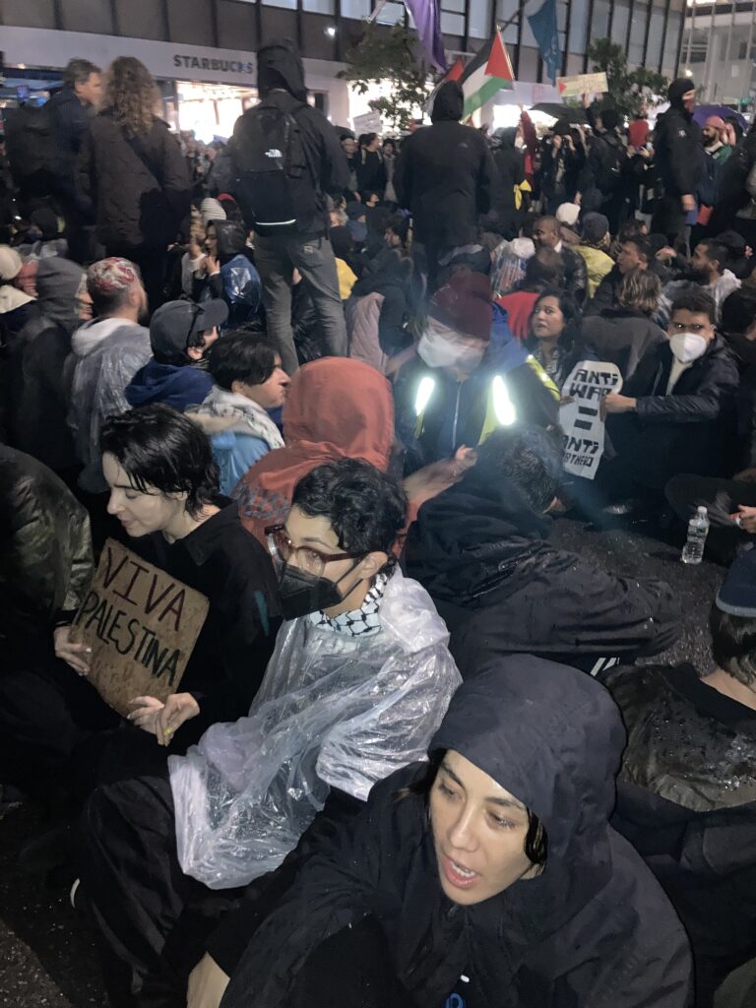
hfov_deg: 49.7
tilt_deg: -22.8
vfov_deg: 63.4
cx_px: 378
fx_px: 815
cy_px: 504
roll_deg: -1.5
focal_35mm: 28
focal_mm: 3.99
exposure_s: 1/4
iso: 320
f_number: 1.8
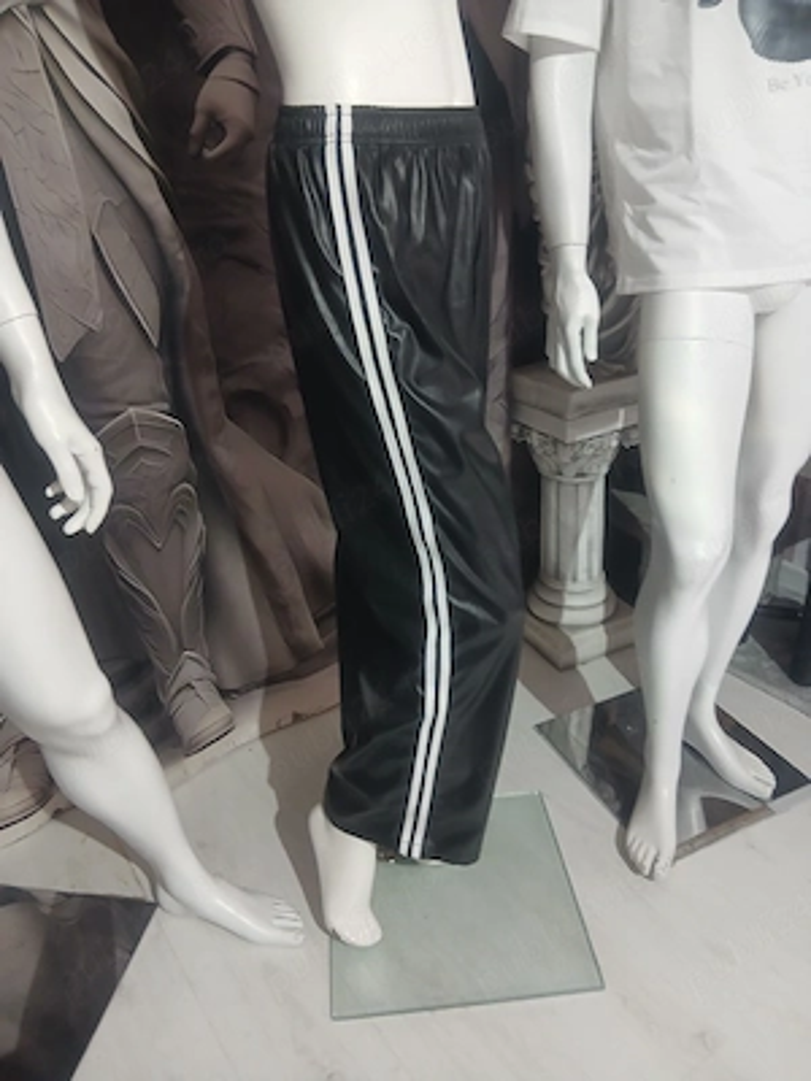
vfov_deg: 67.3
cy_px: 540
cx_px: 406
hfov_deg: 53.1
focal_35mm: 26
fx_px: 812
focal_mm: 3.98
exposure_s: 1/25.1
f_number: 1.8
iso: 250
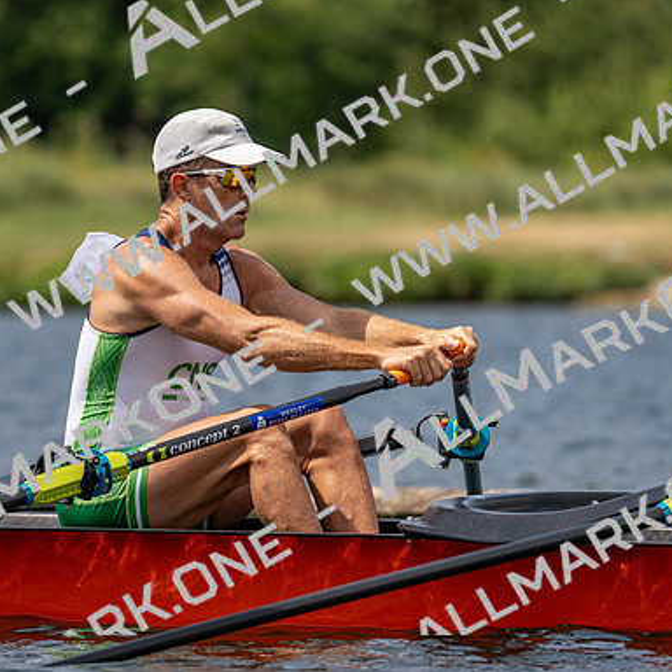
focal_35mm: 476
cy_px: 335
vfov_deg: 3.7
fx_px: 10455
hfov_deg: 3.7
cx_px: 224
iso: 250
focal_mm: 371
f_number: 6.3
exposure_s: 1/1600
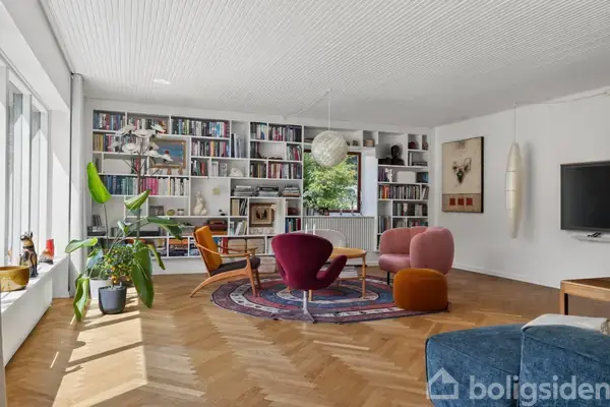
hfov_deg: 65.5
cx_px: 305
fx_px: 474
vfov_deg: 46.4
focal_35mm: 28
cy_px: 204
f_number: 8
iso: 400
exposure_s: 1/20
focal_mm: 28
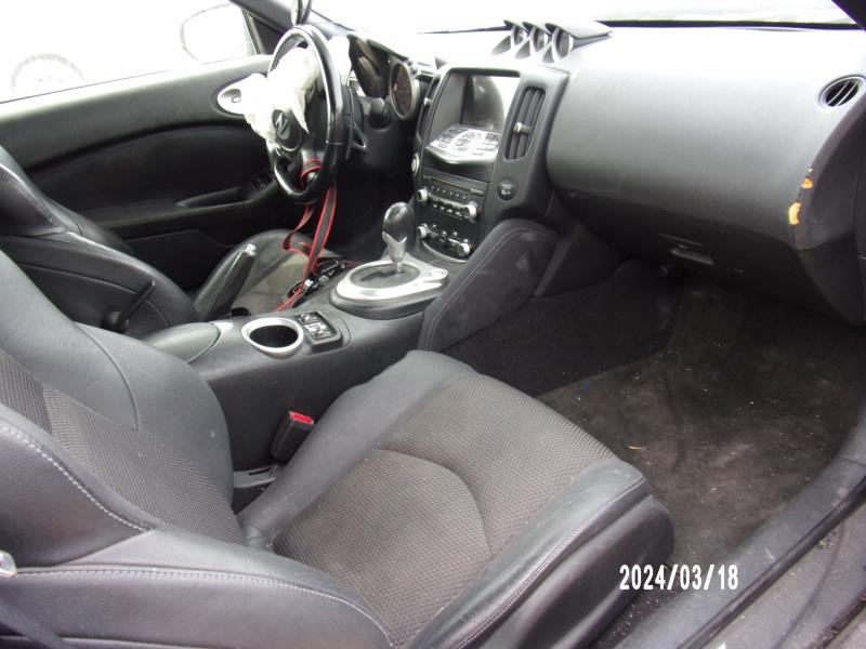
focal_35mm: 24
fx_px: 600
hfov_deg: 71.6
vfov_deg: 56.8
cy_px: 324
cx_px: 433
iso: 80
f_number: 3.3
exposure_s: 1/38
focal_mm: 4.3
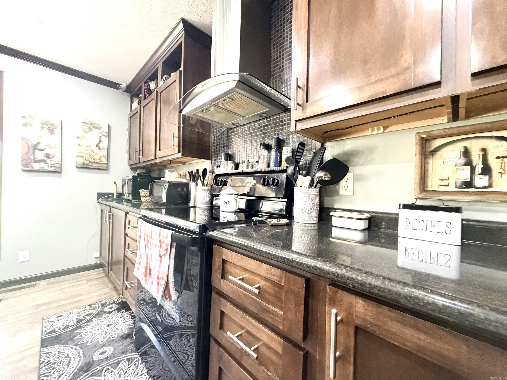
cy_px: 190
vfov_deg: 85.7
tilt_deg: +0.6
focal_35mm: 14
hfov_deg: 102.1
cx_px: 254
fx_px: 205
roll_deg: -1.0
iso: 640
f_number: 2.2
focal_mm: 2.22
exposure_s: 1/60
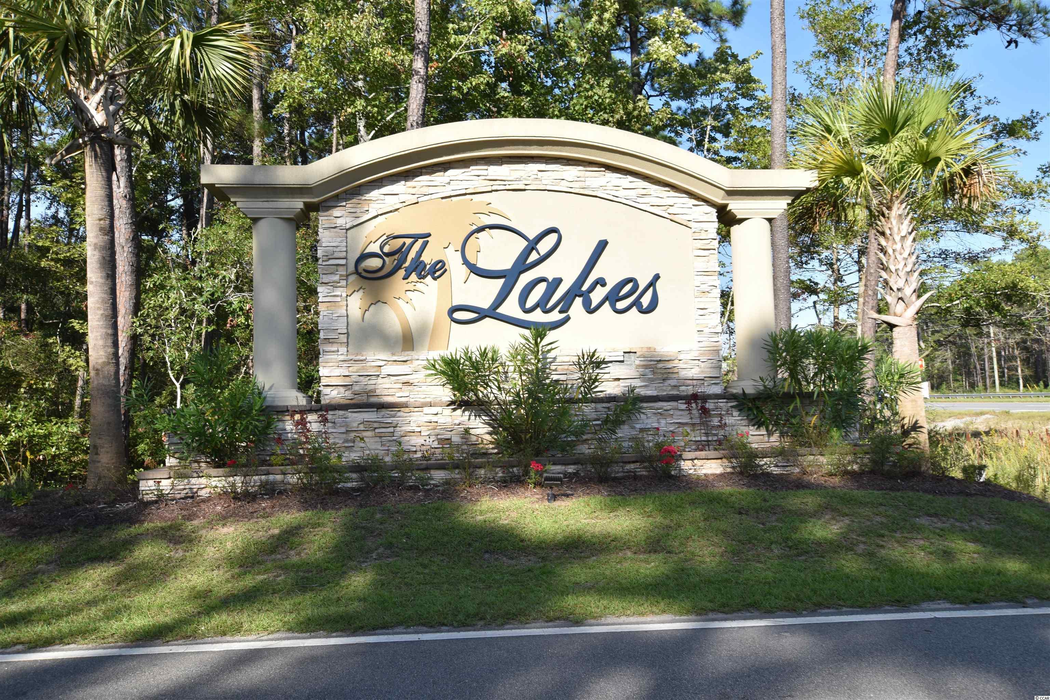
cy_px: 350
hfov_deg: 61.9
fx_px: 875
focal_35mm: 30
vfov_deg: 43.6
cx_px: 525
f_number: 9
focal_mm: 20
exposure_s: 1/160
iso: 100
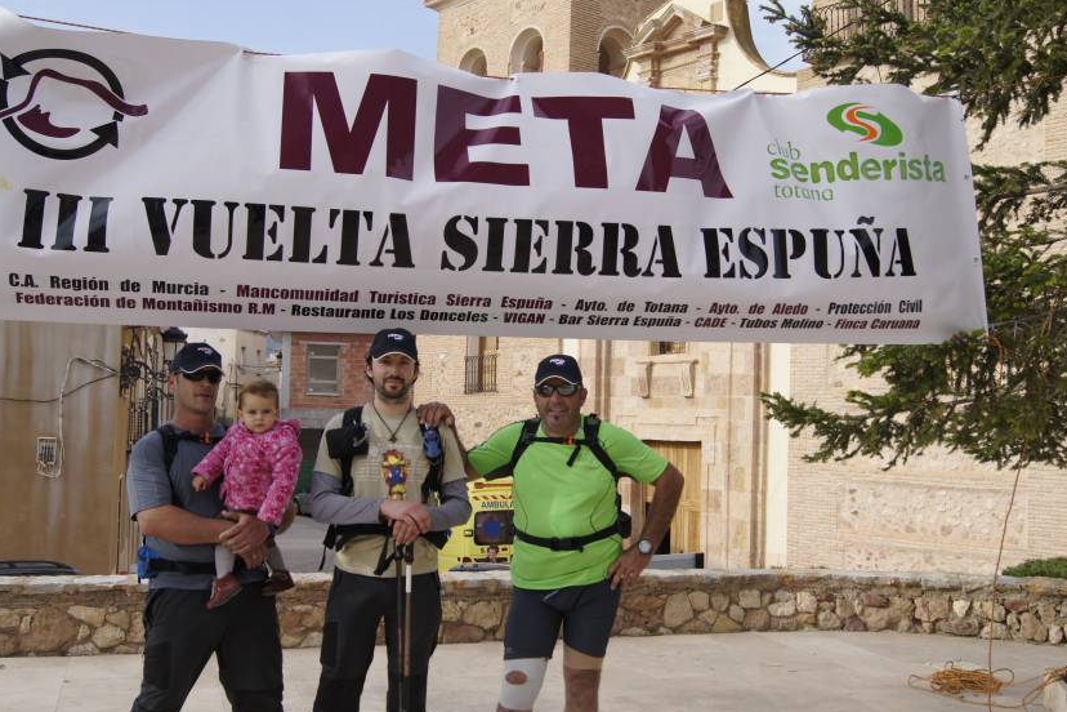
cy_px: 361
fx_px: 1185
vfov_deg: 33.4
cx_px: 531
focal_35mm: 40
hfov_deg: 48.5
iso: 200
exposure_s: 1/640
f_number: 5
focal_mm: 26
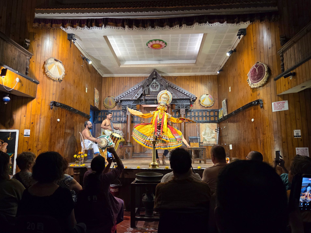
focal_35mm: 24
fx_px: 216
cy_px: 117
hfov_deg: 71.6
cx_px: 155
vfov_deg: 56.8
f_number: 1.8
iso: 200
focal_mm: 5.4
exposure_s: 1/50
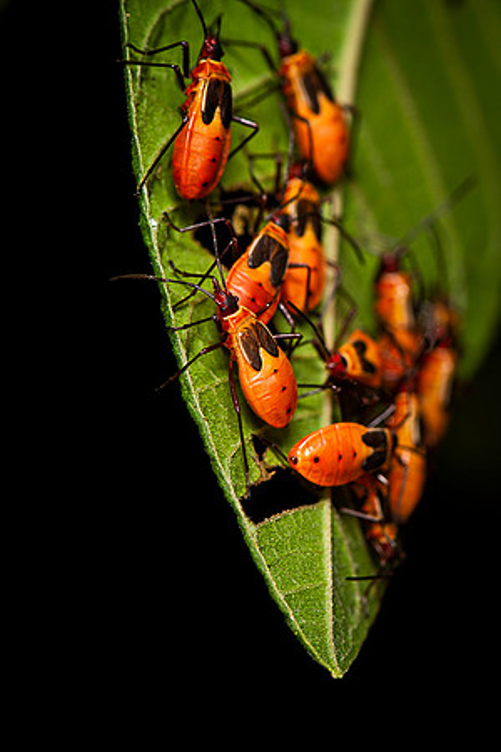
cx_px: 272
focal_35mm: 158
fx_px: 3288
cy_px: 376
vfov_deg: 13.0
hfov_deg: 8.7
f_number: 13
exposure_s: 1/100
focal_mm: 105
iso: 100
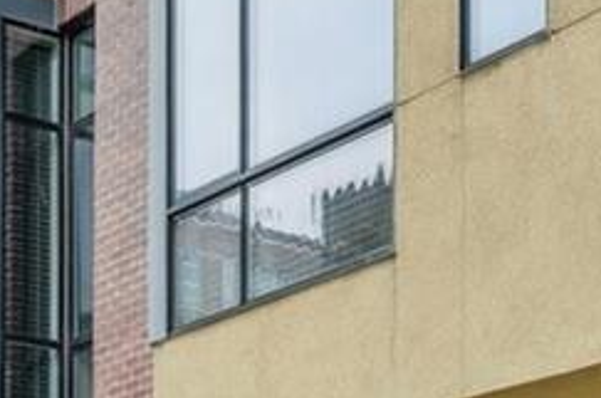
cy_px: 768
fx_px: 1866
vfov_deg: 11.2
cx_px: 967
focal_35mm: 112
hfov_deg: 16.3
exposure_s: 1/100
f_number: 8
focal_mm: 17
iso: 400
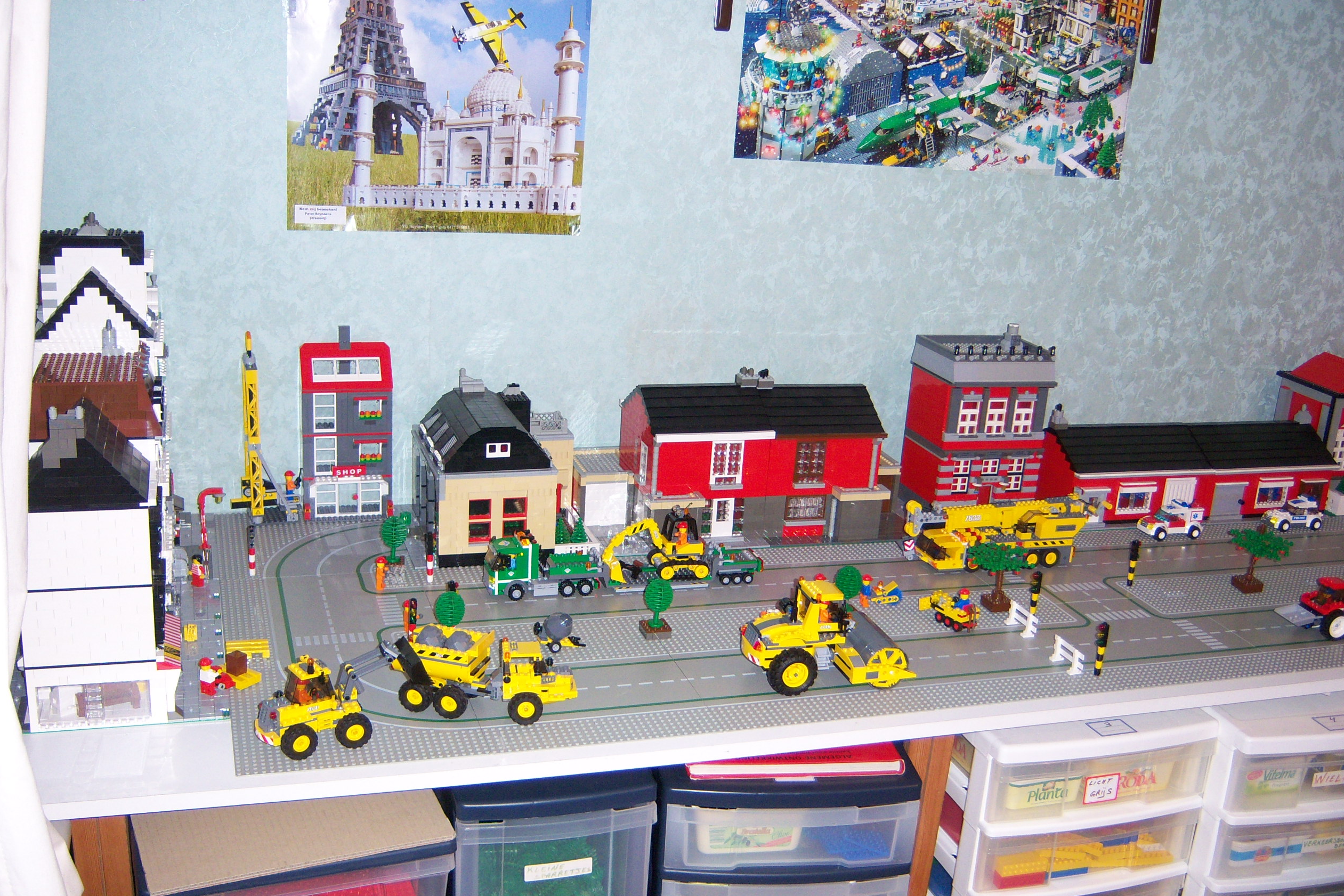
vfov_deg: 35.0
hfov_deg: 50.7
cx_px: 663
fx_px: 1419
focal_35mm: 38
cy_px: 483
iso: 160
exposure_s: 1/60
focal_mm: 7.5
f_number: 2.8
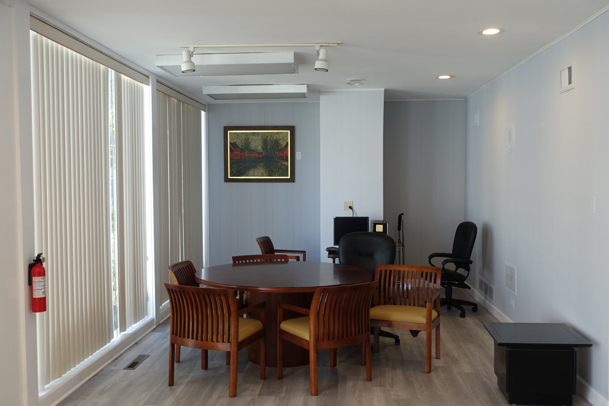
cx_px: 304
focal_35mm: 36
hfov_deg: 53.1
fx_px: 609
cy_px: 203
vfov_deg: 36.9
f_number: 2.8
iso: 125
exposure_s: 1/60
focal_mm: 13.16
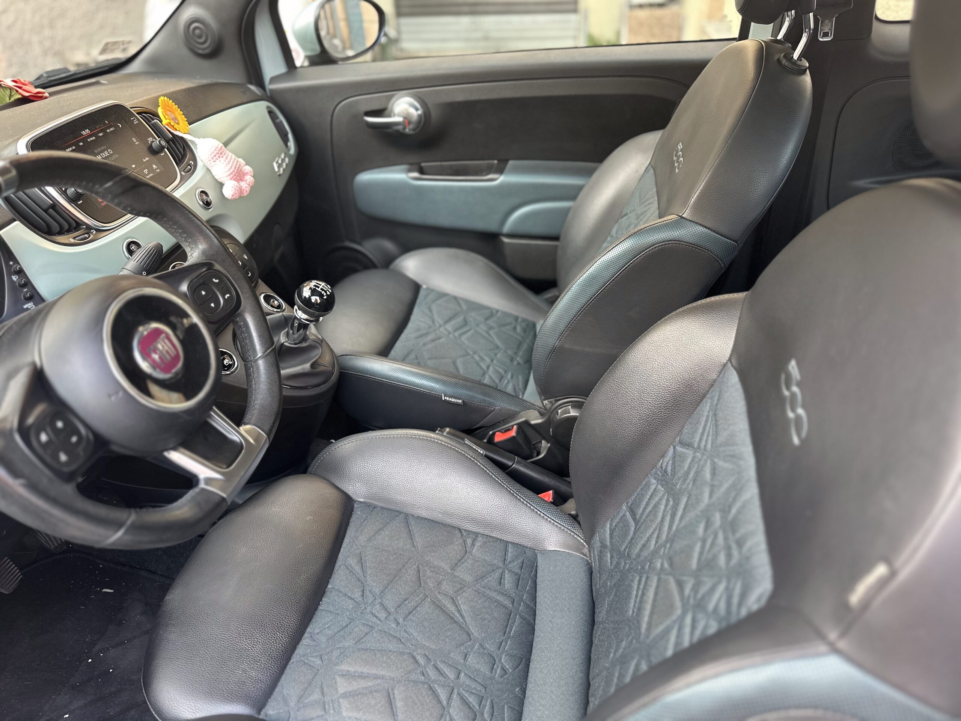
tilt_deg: -32.7
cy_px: 360
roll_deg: +3.6
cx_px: 480
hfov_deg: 71.6
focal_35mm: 24
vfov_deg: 56.8
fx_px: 666
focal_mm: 6.86
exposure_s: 1/121
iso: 160
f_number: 1.78
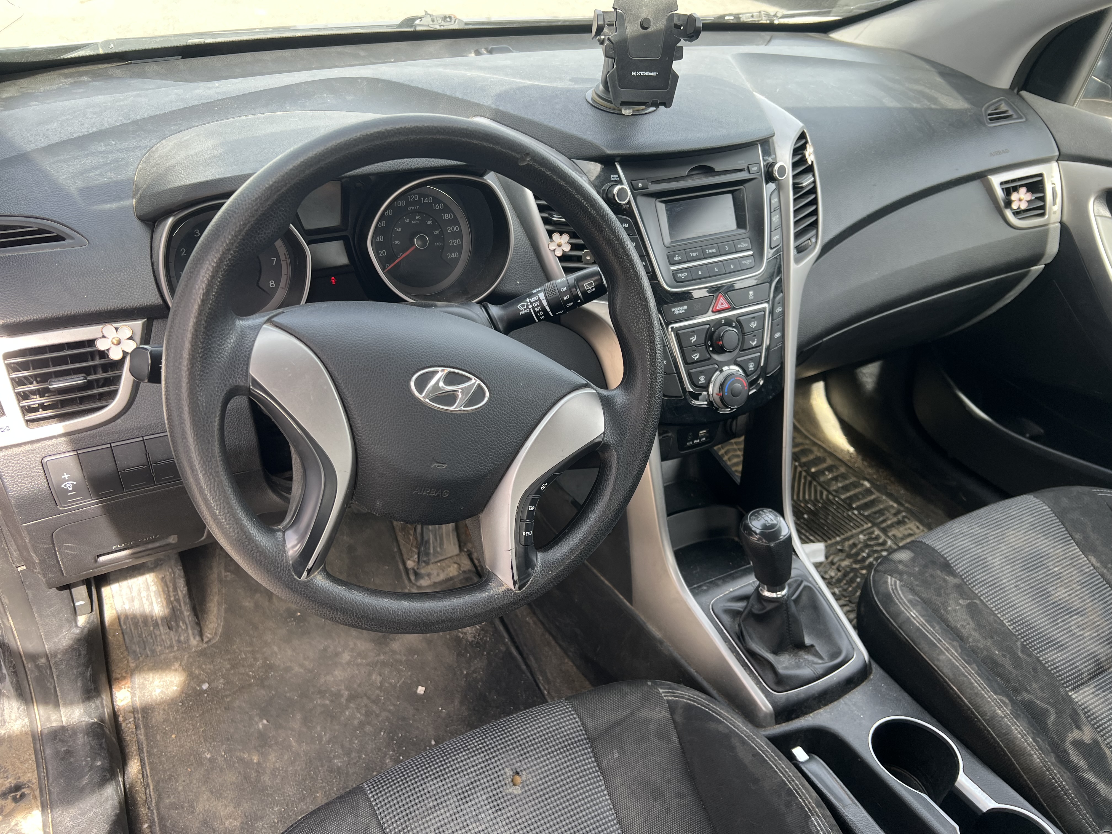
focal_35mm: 26
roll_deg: -2.9
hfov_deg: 67.3
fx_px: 835
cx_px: 556
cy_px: 417
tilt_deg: -36.9
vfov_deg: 53.1
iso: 40
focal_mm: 5.7
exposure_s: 1/145
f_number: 1.5
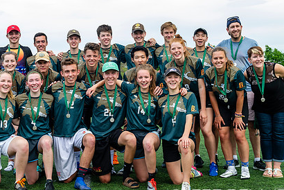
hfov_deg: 31.8
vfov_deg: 21.6
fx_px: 497
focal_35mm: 63
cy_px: 71
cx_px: 111
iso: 500
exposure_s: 1/250
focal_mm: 35
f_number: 5
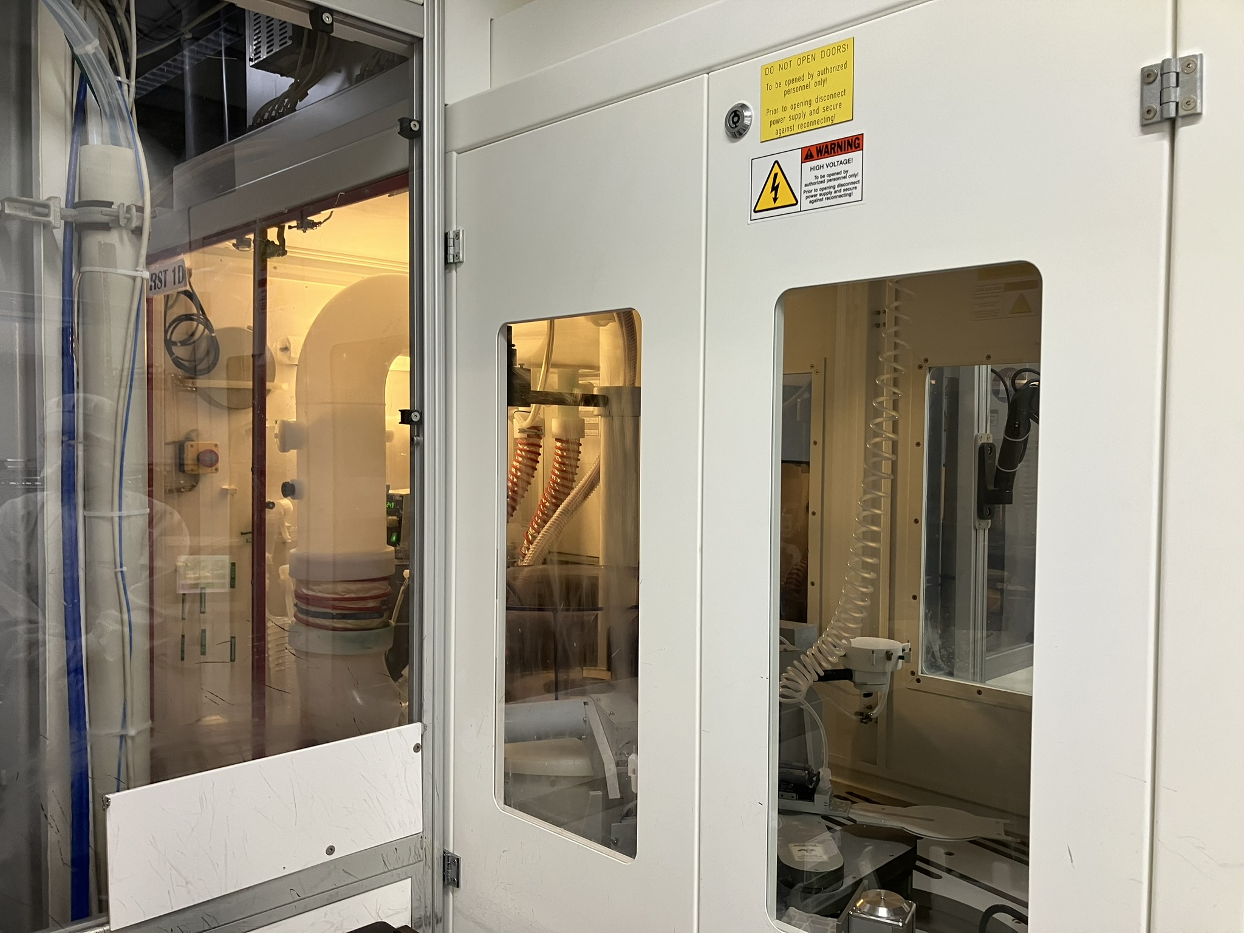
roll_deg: -0.8
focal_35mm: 28
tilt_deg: -2.6
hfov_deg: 63.4
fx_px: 1006
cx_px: 622
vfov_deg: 49.7
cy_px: 466
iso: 50
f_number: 1.8
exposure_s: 1/50
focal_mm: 3.99
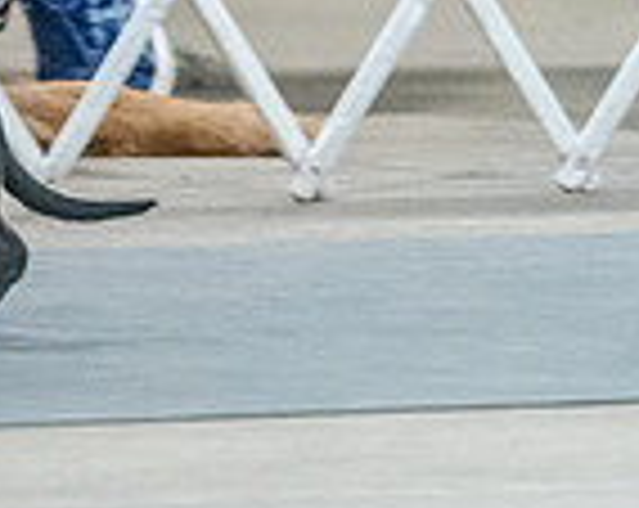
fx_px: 16891
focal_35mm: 895
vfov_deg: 1.7
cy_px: -396
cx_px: -497
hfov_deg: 2.2
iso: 6400
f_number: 3.5
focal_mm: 200
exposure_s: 1/200
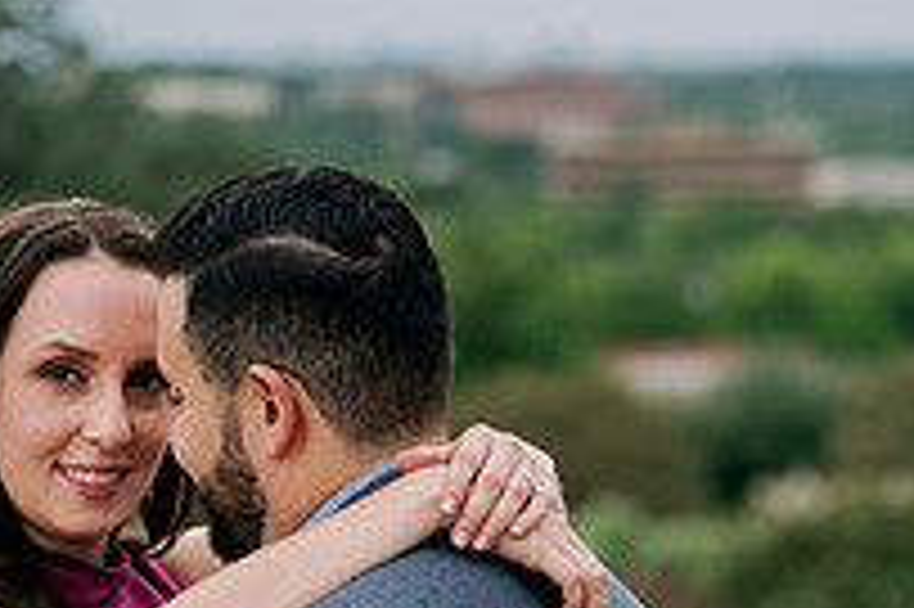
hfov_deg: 12.9
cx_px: 622
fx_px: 4033
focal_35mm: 159
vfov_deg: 8.6
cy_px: 587
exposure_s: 1/400
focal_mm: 50
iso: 80
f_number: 2
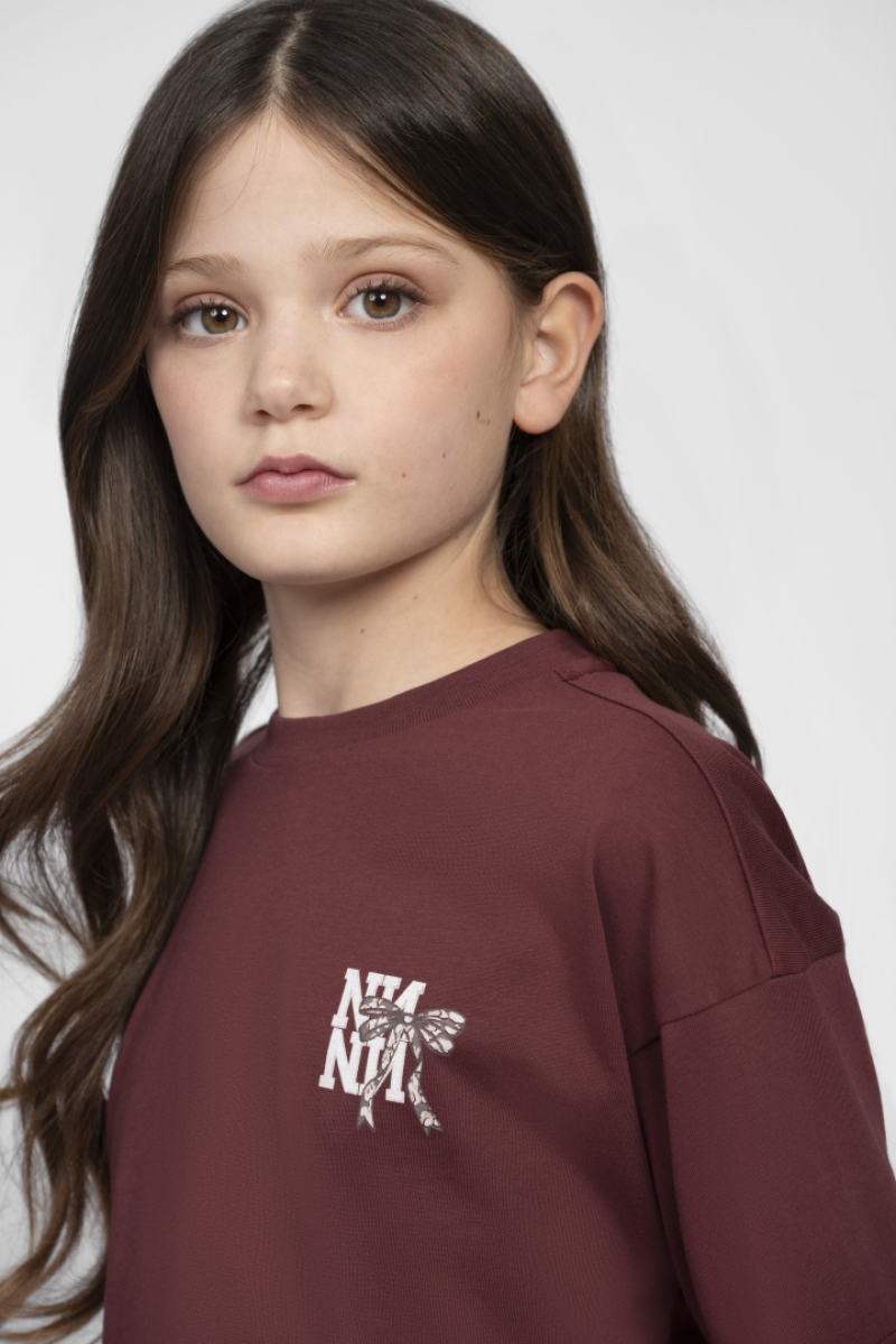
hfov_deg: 13.8
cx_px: 448
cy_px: 672
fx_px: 3696
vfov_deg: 20.6
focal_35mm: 99
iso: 160
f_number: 7.1
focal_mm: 99
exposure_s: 1/160
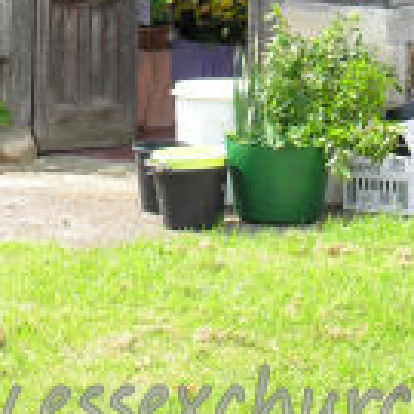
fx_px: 2409
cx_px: 210
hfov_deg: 9.8
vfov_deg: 9.5
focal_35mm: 178
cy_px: -224
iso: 50
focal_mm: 15
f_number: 4.5
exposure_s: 1/92.2
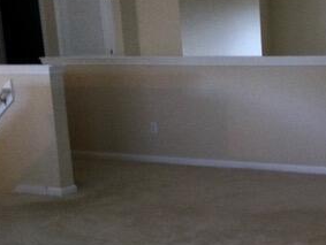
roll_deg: +0.8
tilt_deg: -10.8
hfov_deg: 26.3
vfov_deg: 21.0
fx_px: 660
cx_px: 325
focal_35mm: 70
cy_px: 168
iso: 50
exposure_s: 1/30
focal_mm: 3.3
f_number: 2.4
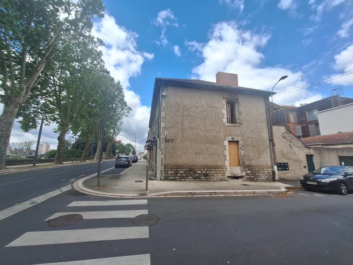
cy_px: 132
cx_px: 176
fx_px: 133
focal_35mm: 13
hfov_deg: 106.2
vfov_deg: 89.9
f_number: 2.2
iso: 40
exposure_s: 1/1431
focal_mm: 1.74
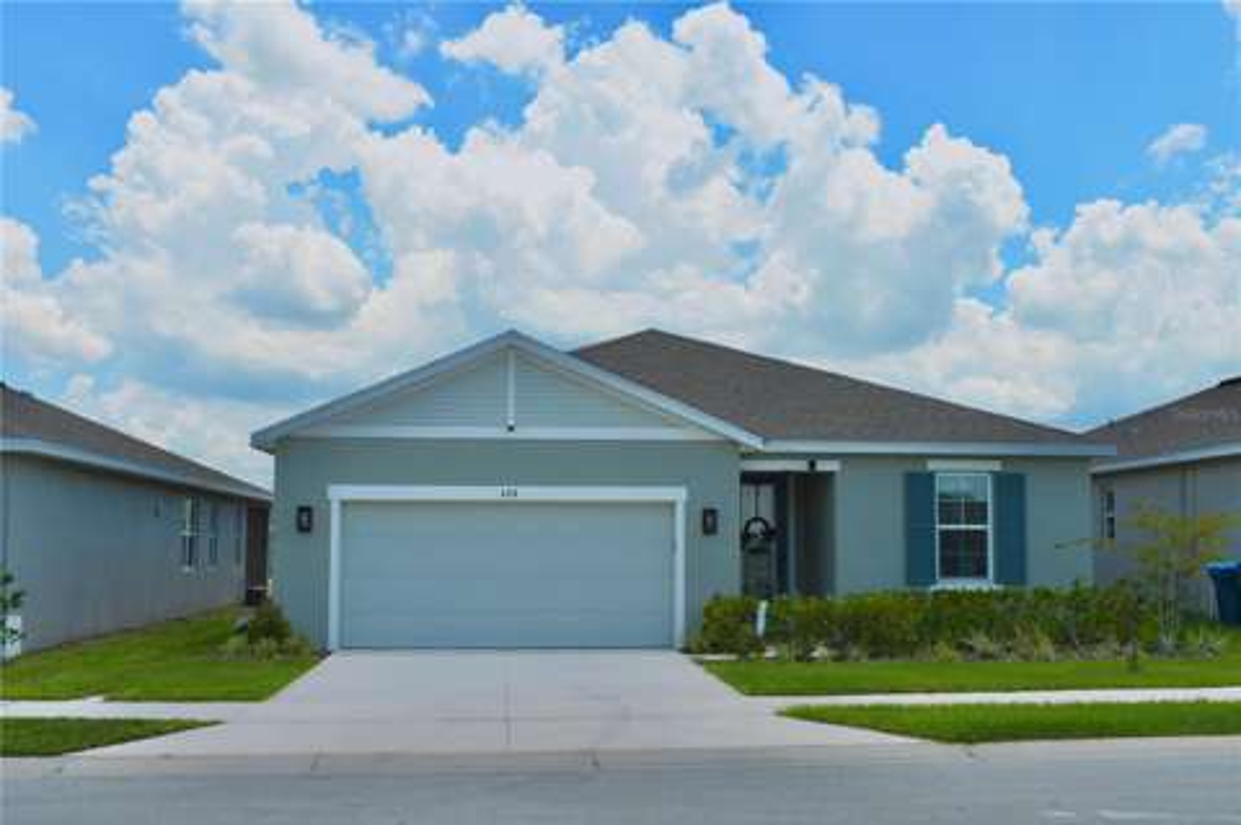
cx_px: 620
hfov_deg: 49.6
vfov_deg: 34.1
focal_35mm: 39
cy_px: 412
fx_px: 1343
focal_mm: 26
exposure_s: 1/320
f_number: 9
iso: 200
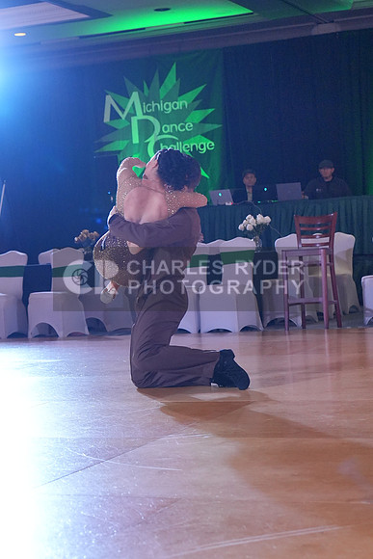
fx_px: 1227
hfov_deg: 17.3
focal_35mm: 79
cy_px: 280
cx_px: 186
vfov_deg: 25.7
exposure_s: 1/400
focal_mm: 53
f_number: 4
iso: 3200
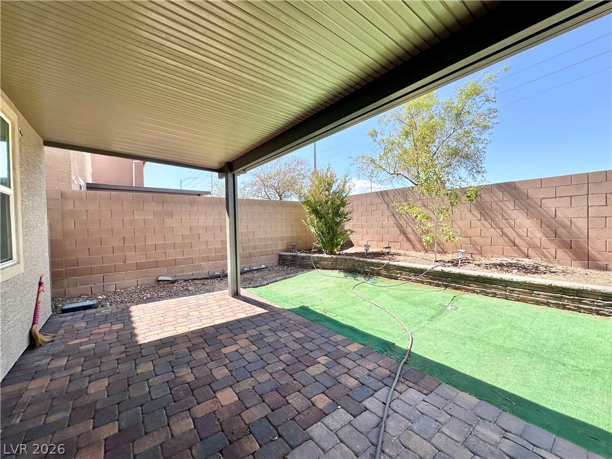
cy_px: 230
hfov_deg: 102.1
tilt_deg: -1.7
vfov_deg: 85.7
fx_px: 248
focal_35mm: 14
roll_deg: +1.4
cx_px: 306
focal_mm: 2.22
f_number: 2.2
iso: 50
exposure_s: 1/1043
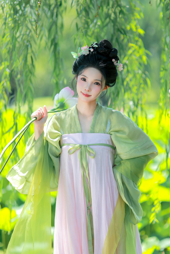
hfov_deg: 15.2
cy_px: 129
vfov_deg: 22.6
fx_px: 637
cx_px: 82
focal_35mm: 90
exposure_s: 1/1000
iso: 100
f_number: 1.8
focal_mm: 85
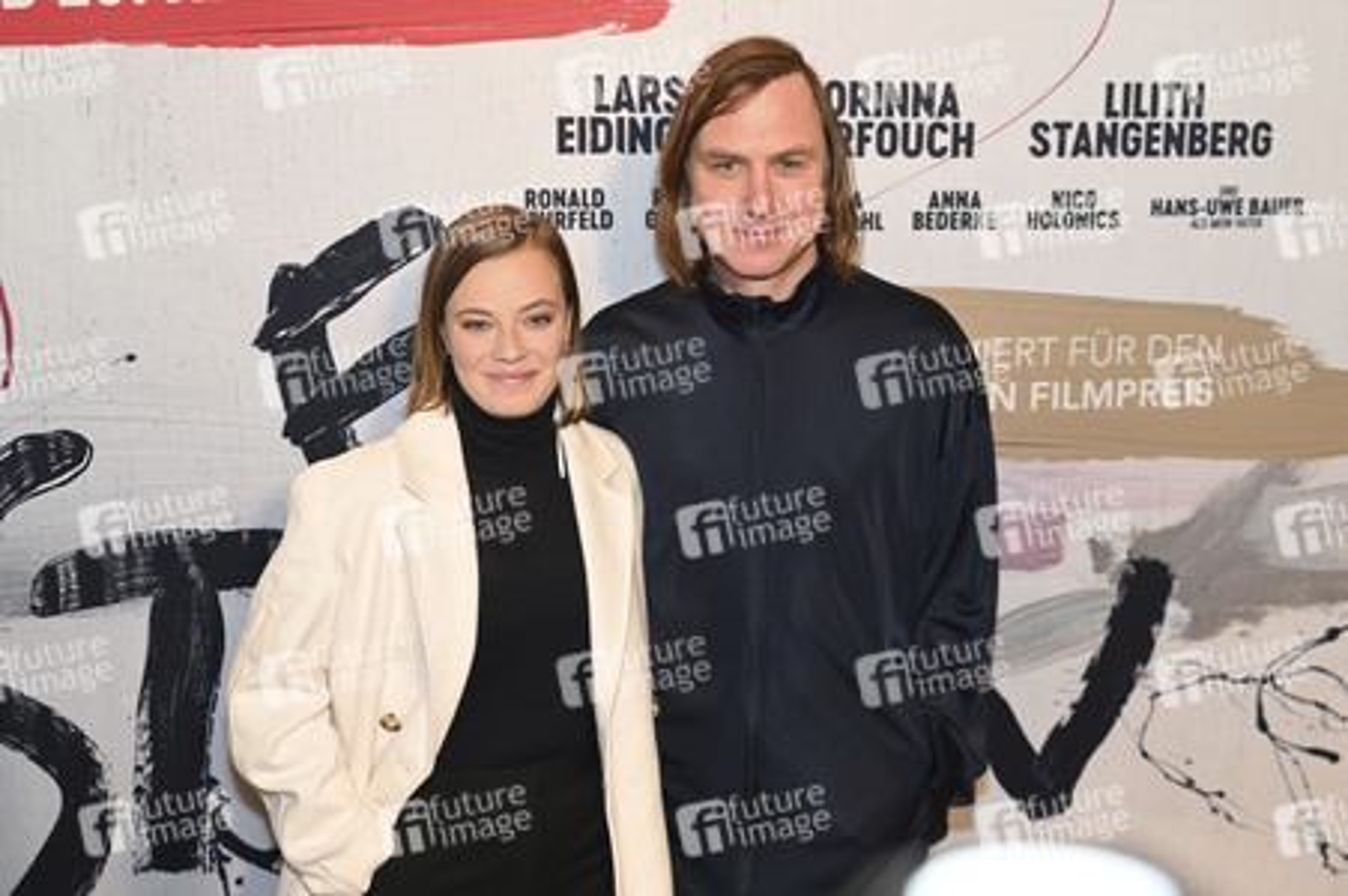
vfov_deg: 31.1
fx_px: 1609
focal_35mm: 43
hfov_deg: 45.5
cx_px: 674
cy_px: 448
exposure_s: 1/200
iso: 1000
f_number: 2.8
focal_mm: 43
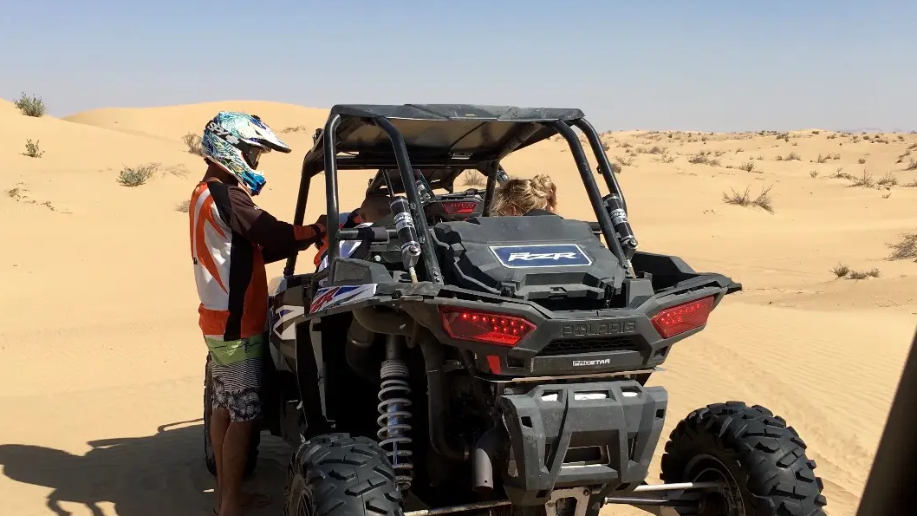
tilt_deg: -9.6
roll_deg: -0.3
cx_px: 448
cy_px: 329
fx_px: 1045
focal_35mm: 43
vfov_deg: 27.6
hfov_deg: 47.4
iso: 25
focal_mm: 4.15
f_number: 2.2
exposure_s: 1/1789
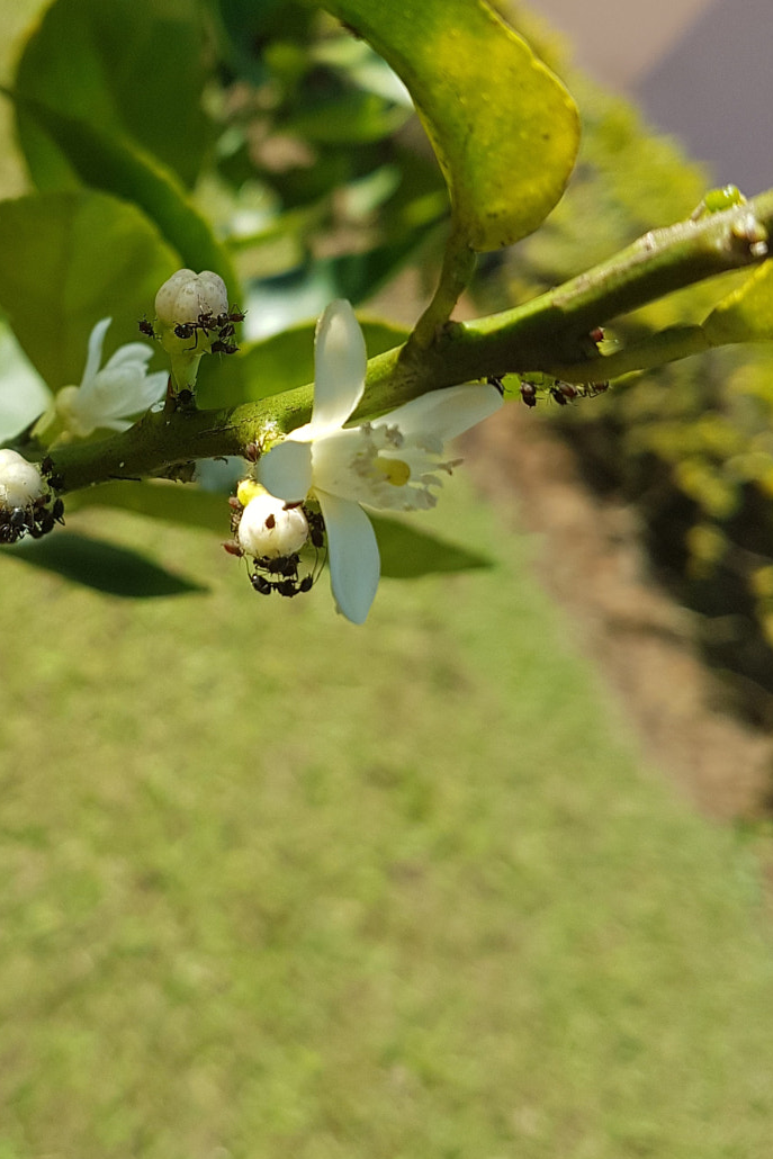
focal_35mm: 42
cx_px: 192
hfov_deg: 31.3
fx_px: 1352
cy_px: 477
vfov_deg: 46.2
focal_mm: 4.2
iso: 40
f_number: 1.7
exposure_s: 1/984
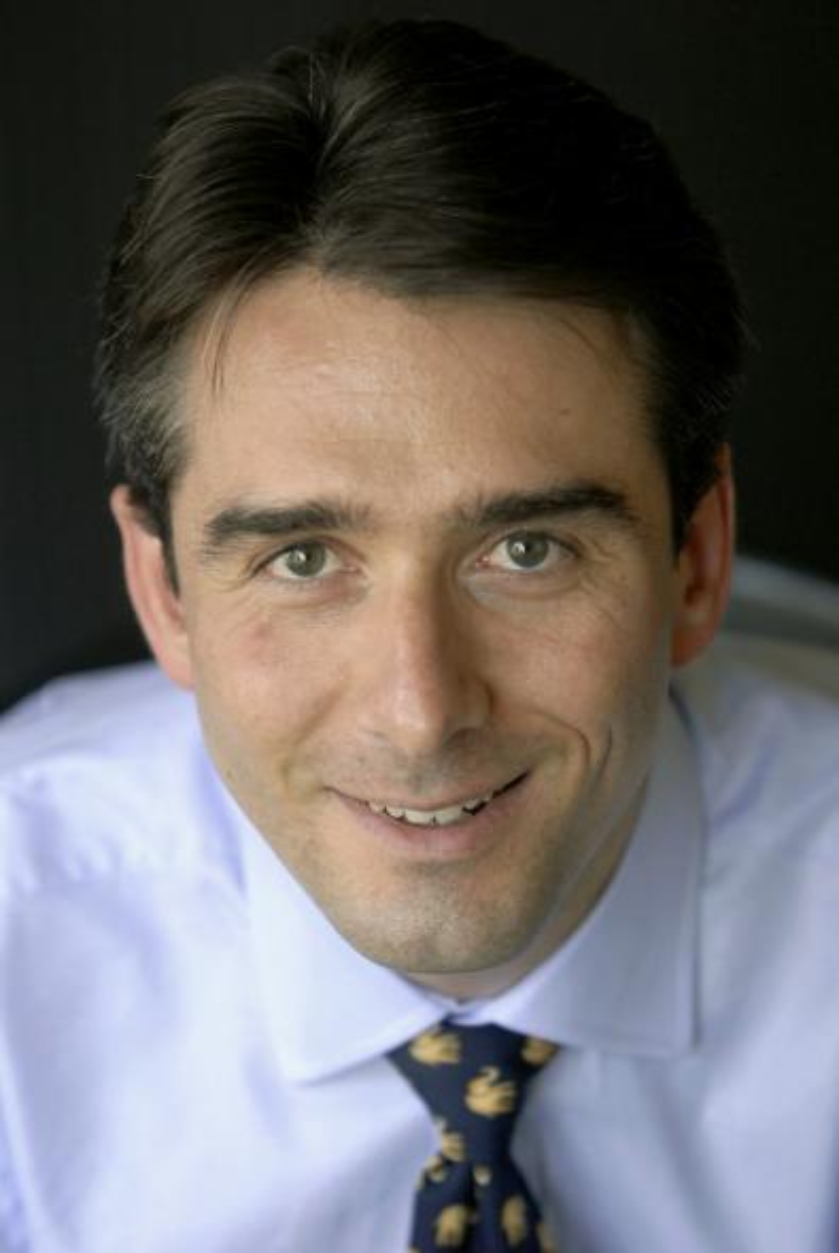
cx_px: 420
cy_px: 626
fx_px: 5489
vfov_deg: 13.0
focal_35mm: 158
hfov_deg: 8.7
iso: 400
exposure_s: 1/160
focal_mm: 105
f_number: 2.8
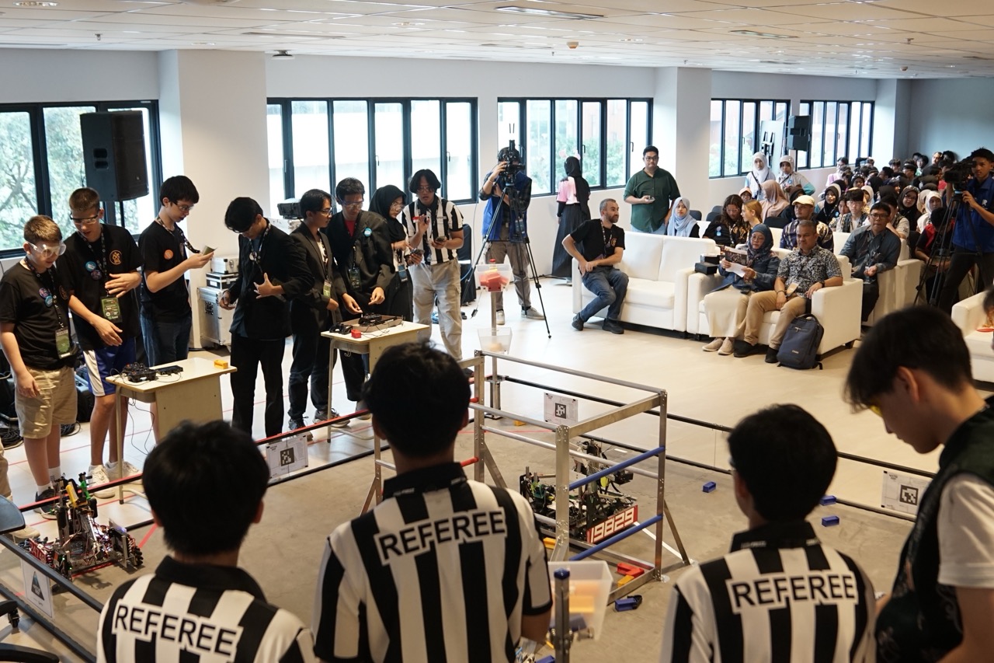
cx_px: 497
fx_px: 994
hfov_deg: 53.1
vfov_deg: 36.9
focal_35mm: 36
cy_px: 332
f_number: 2.8
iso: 800
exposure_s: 1/160
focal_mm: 24
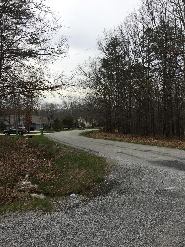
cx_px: 92
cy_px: 124
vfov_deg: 61.7
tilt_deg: -0.7
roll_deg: +0.3
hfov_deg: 48.2
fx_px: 207
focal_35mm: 29
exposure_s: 1/1012
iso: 25
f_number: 2.2
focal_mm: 4.15
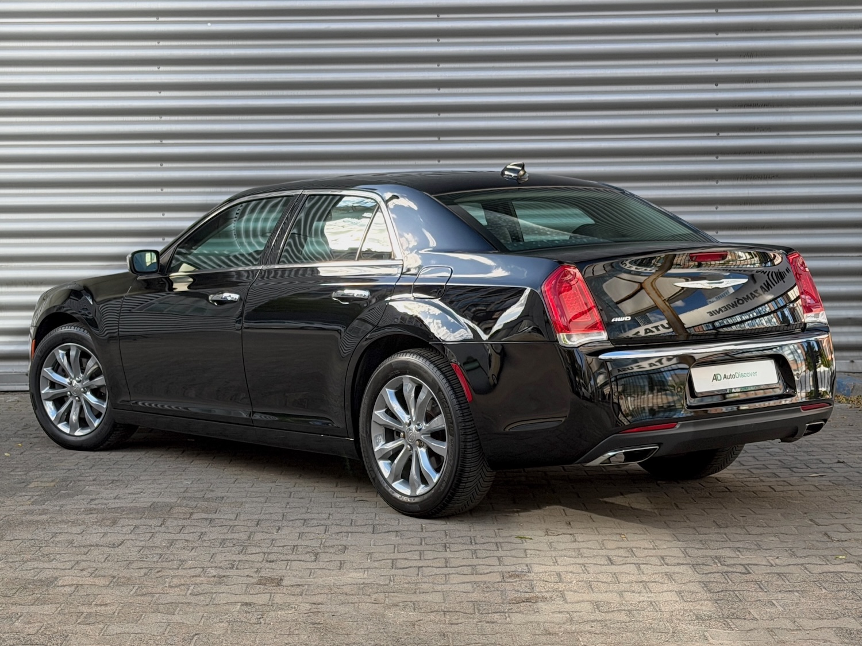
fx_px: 1195
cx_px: 431
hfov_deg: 39.7
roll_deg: -0.8
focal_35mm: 48
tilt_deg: -5.0
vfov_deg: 30.3
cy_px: 323
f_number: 1.78
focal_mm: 6.76
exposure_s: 1/279
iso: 64
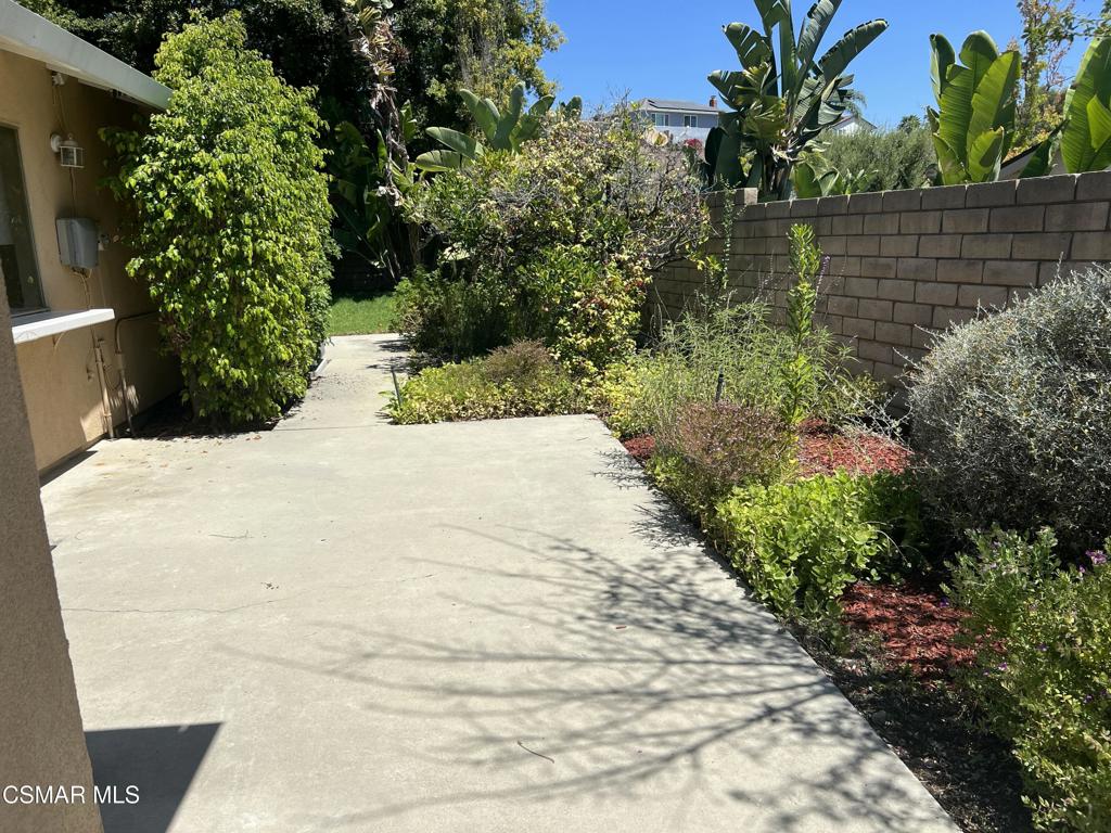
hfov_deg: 67.3
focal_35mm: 26
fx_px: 834
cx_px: 556
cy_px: 416
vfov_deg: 53.1
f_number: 1.5
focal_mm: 5.7
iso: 50
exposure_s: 1/5076
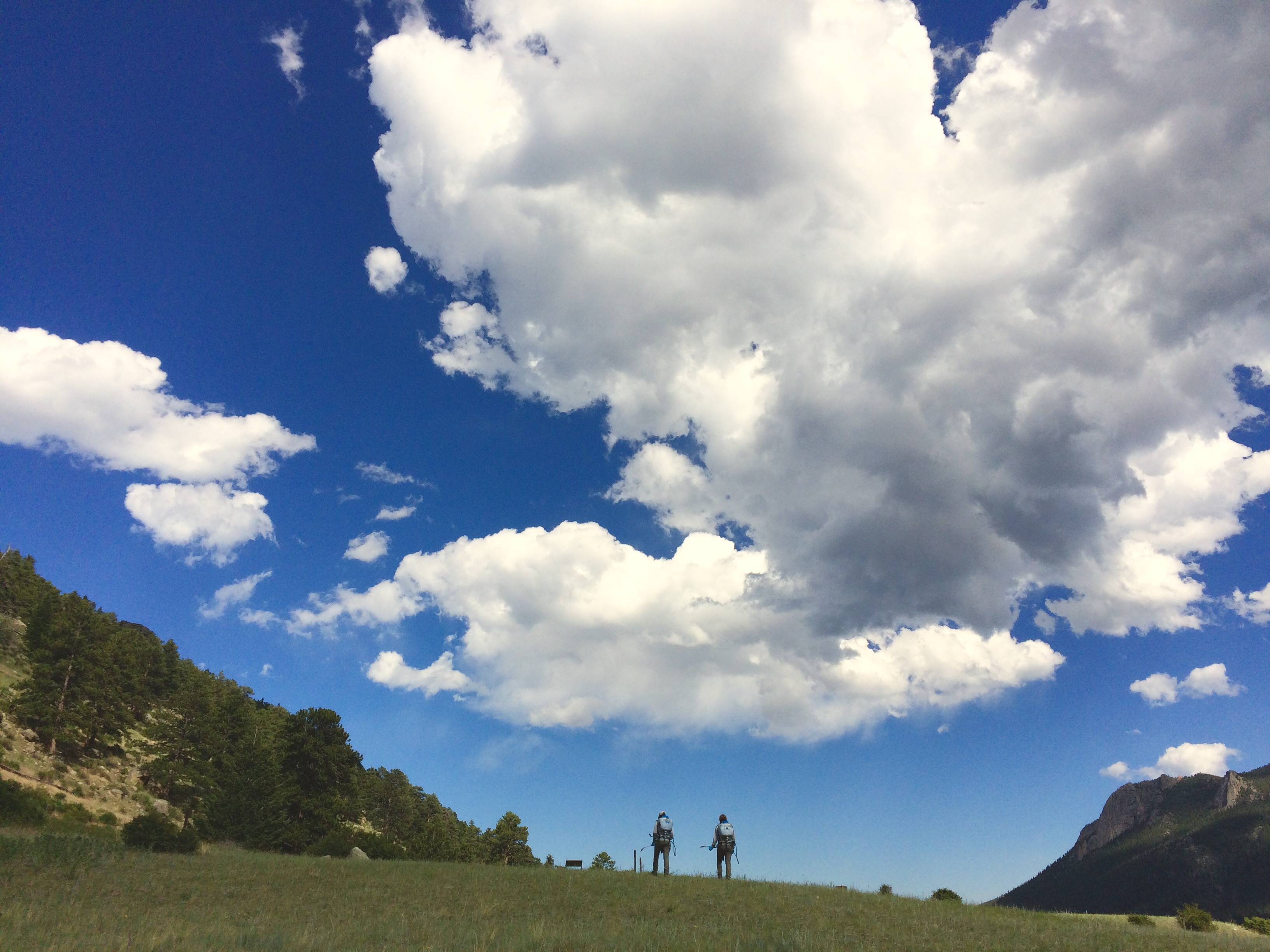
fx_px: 1064
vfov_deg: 48.2
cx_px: 635
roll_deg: +1.8
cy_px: 476
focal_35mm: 29
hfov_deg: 61.7
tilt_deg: +23.2
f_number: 2.2
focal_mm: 4.15
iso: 32
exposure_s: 1/4115
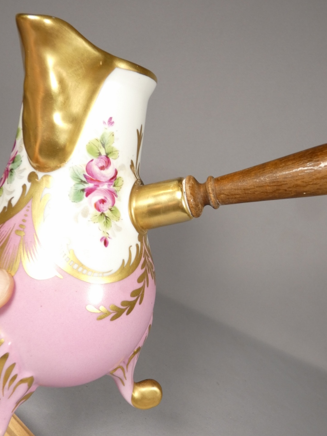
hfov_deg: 42.9
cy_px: 228
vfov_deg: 55.3
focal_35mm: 33
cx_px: 163
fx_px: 416
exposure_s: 1/125
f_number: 3.3
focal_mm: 5.5
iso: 160
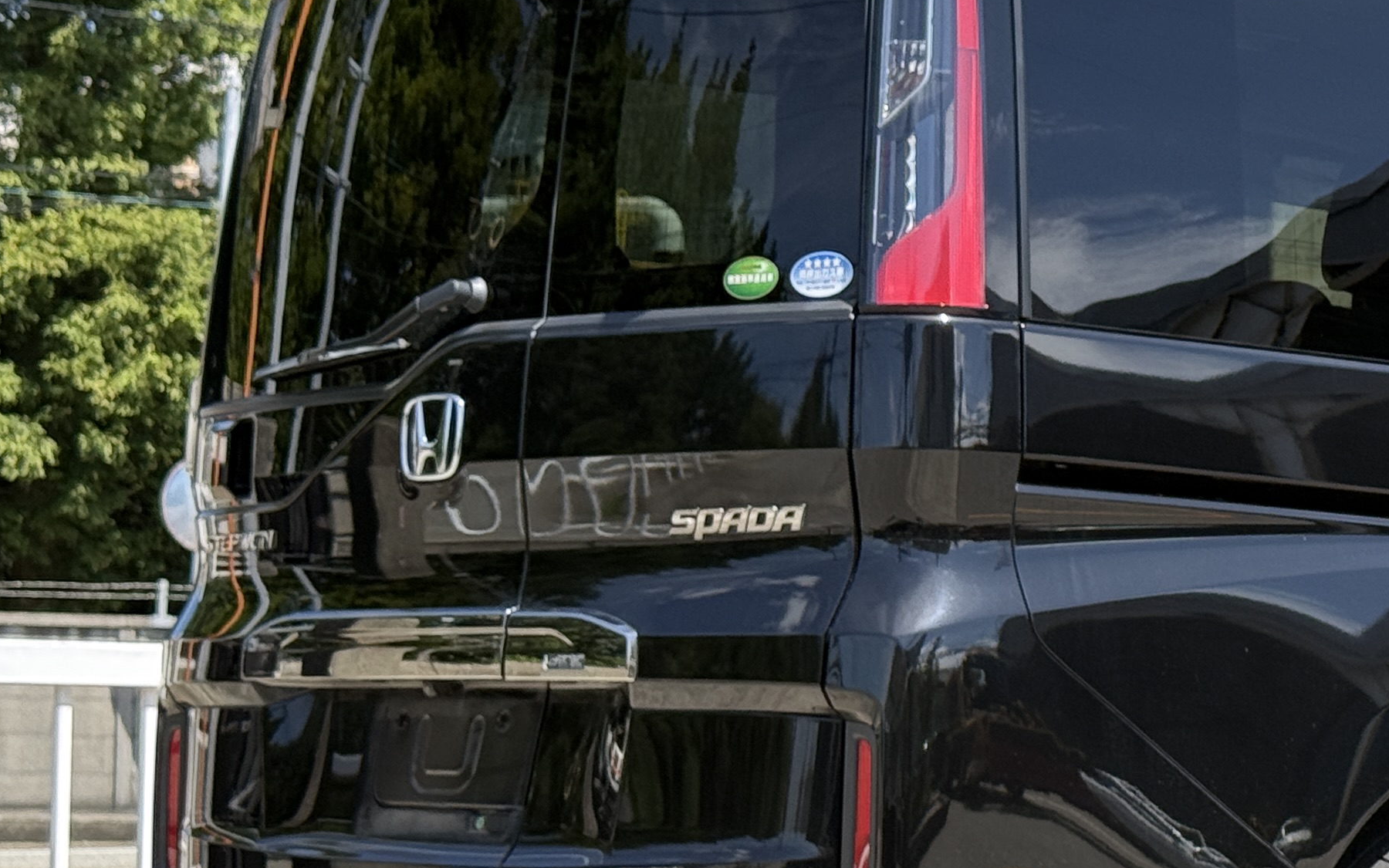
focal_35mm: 114
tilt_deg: +2.3
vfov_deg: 11.5
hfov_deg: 17.7
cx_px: 1515
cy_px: 551
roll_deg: -1.1
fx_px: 4315
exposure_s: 1/2146
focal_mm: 6.76
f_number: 1.78
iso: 64
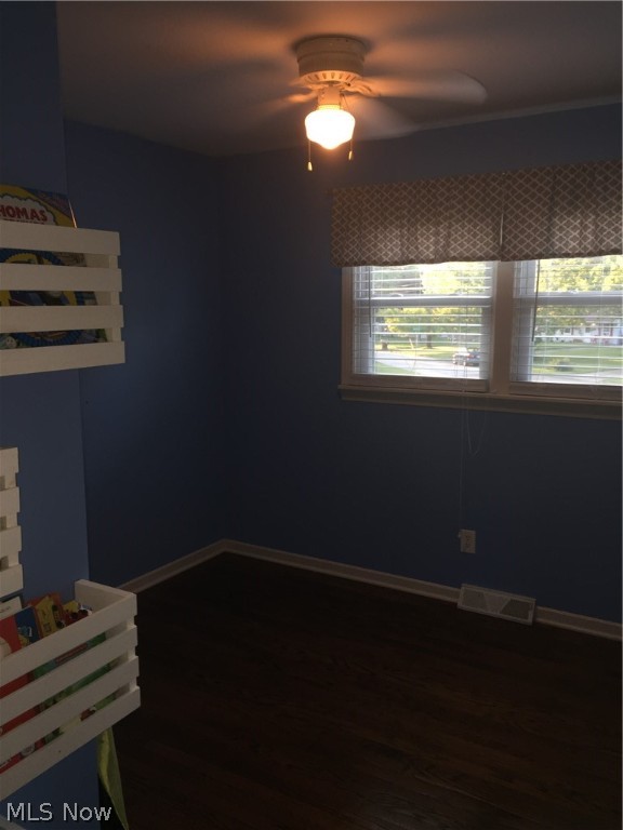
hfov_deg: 48.2
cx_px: 312
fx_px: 696
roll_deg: +0.8
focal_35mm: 29
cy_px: 415
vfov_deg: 61.7
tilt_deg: -8.8
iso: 40
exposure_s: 1/30
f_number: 2.2
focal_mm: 4.15
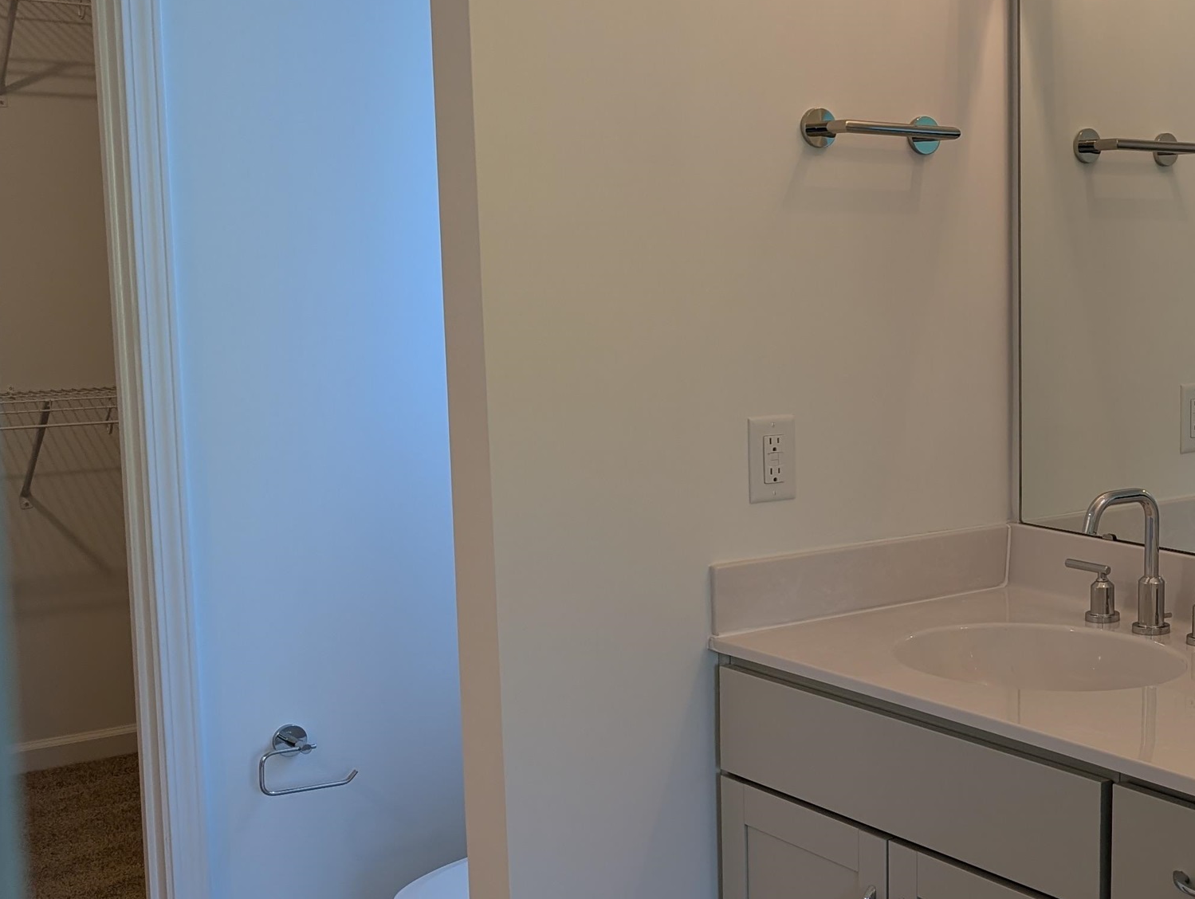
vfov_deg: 29.7
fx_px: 1694
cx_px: 1116
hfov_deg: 36.1
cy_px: 460
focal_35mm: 49
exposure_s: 1/40
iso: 23
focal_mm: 6.9
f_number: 1.68
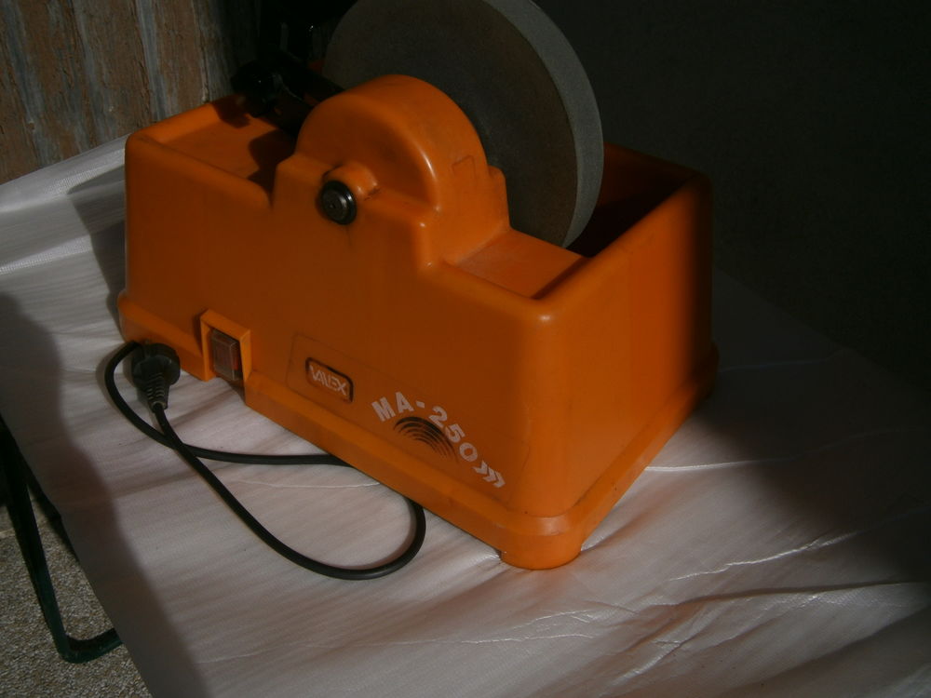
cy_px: 349
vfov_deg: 39.7
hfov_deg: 51.4
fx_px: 968
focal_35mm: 36
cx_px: 466
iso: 80
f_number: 8.7
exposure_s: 1/640
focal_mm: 6.4
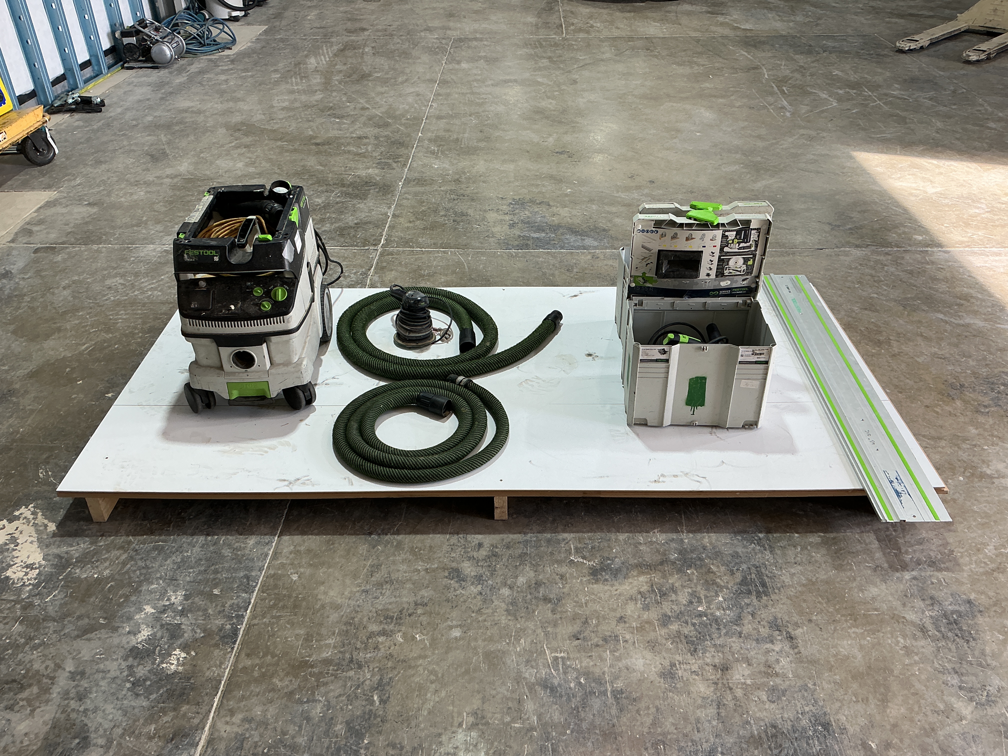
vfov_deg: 48.2
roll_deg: +1.8
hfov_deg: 61.7
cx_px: 504
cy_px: 378
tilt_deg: -33.7
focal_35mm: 29
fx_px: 844
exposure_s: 1/100
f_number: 1.8
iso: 25
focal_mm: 3
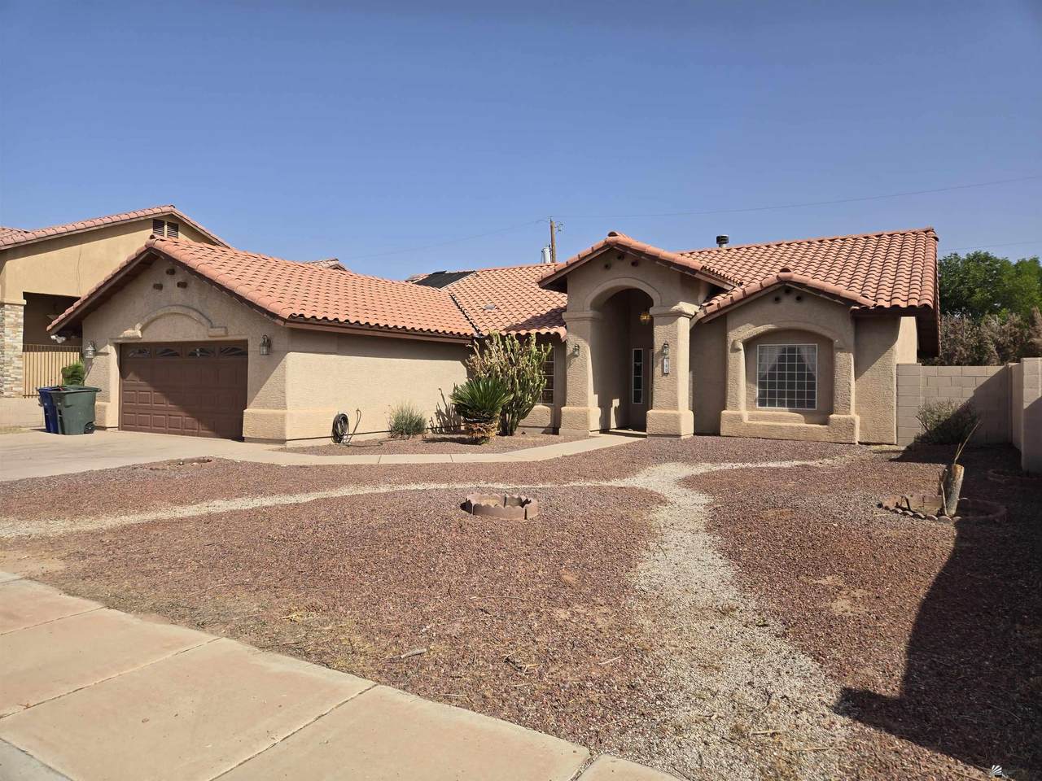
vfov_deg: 58.9
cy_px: 390
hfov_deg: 73.9
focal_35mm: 23
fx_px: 692
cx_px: 521
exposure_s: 1/2600
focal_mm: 5.4
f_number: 1.8
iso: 25
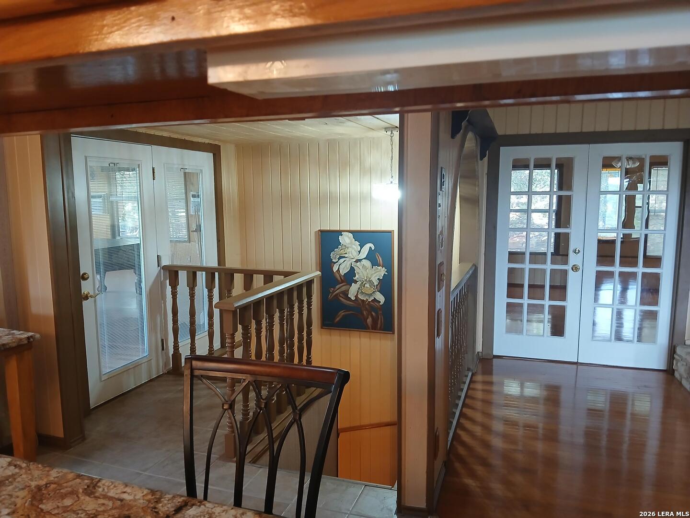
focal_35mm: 26
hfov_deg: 67.3
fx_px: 518
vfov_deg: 53.1
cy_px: 259
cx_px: 345
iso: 250
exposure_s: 1/40
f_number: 1.8
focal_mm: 3.98
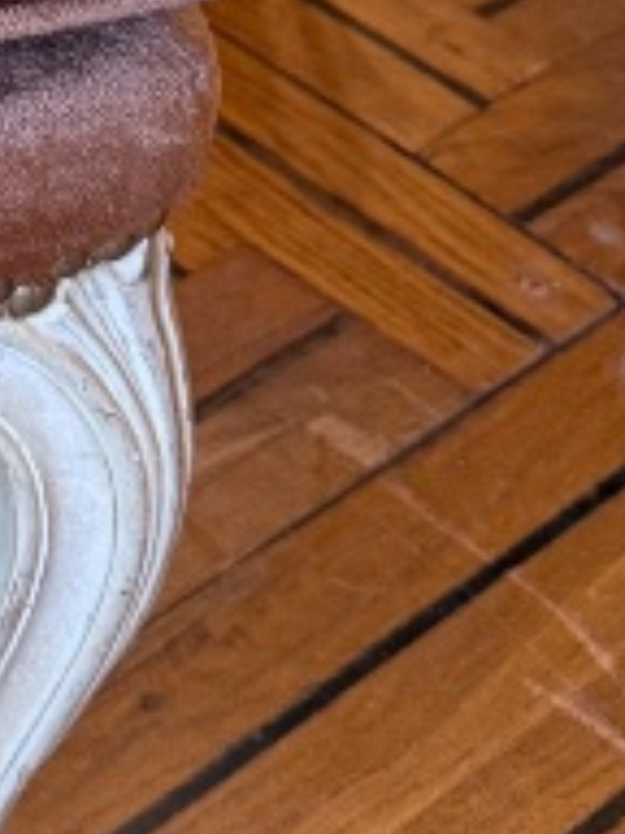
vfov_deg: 12.1
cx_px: -985
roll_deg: -1.6
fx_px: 3611
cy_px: -647
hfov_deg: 8.8
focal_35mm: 150
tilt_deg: -27.7
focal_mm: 6.76
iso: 250
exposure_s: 1/60
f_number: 1.78
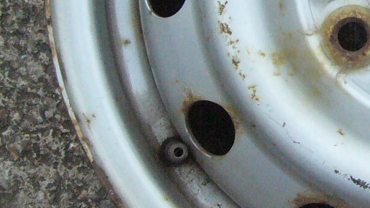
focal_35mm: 115
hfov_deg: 17.7
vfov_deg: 10.4
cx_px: 445
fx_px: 1129
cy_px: -16
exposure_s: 1/400
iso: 400
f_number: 5.6
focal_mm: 5.8
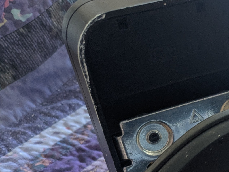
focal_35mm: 86
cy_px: 266
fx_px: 569
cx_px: 361
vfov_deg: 15.7
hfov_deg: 19.3
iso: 94
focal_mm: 4.38
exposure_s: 1/24
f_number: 1.73
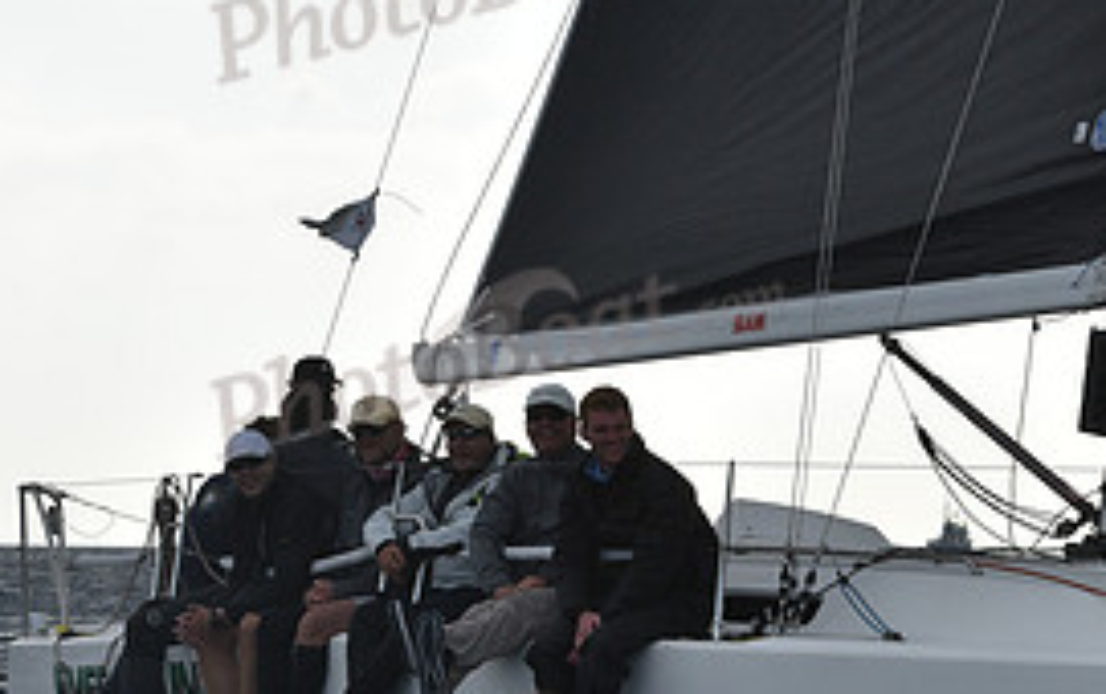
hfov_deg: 9.6
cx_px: 1000
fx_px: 6578
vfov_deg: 6.0
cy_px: 508
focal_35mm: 218
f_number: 10
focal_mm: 100
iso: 400
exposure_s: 1/800
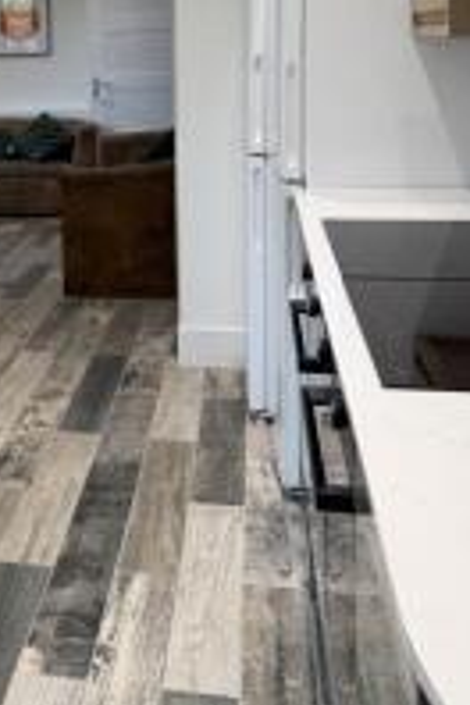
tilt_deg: -5.3
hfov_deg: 23.2
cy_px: 144
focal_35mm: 55
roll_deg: +1.1
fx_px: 1077
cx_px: -43
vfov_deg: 35.1
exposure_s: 1/121
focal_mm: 6.76
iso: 100
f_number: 1.78
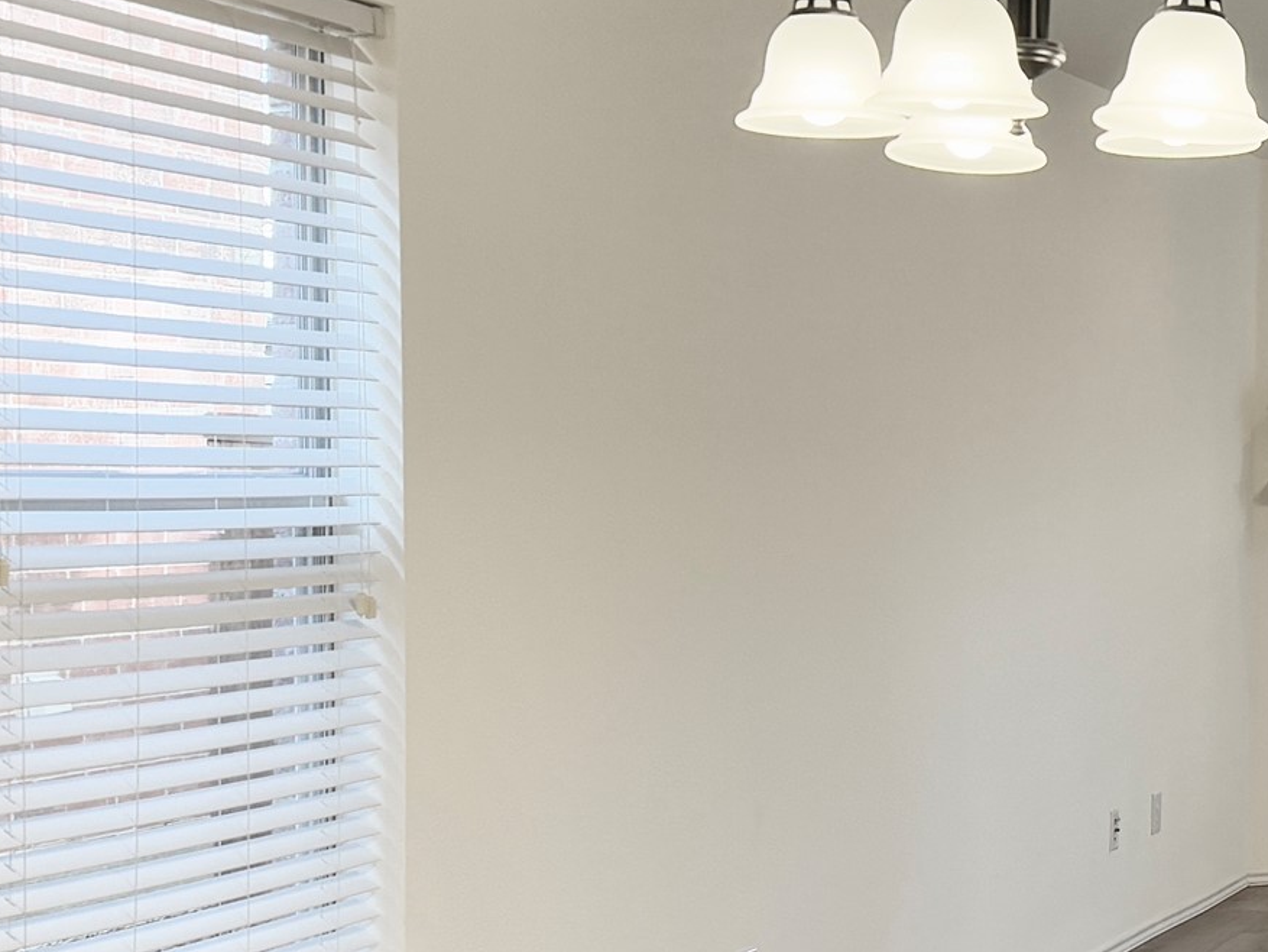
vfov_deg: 25.6
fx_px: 2052
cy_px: 768
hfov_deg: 30.4
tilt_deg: -3.6
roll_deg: -0.3
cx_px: 1423
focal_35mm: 56
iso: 125
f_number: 1.78
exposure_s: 1/233
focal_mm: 6.76
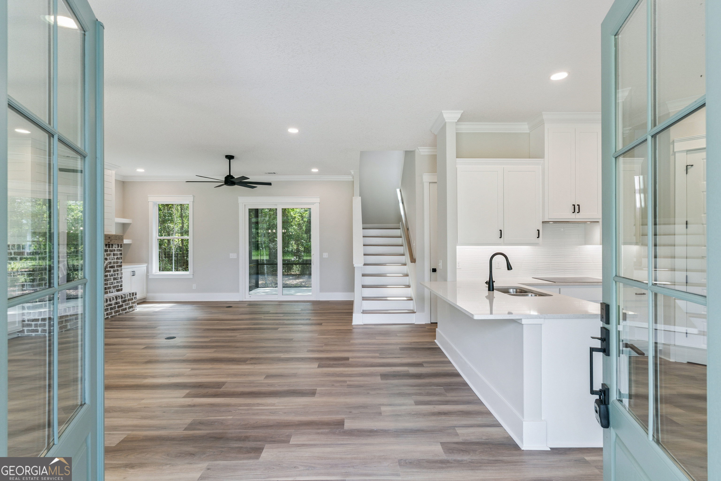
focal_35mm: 17
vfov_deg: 70.5
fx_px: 340
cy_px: 240
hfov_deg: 93.3
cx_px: 360
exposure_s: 1/30
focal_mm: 17
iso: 250
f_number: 8
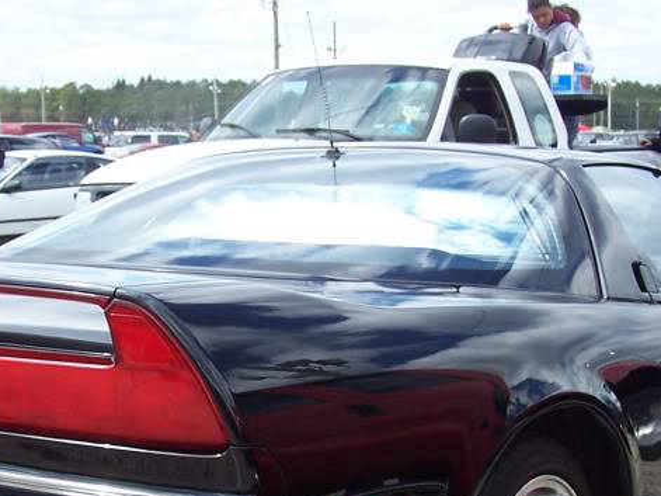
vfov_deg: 16.8
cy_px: 405
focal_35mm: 87
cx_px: 258
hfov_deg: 22.5
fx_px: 1661
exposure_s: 1/500
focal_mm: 6.7
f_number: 2.8
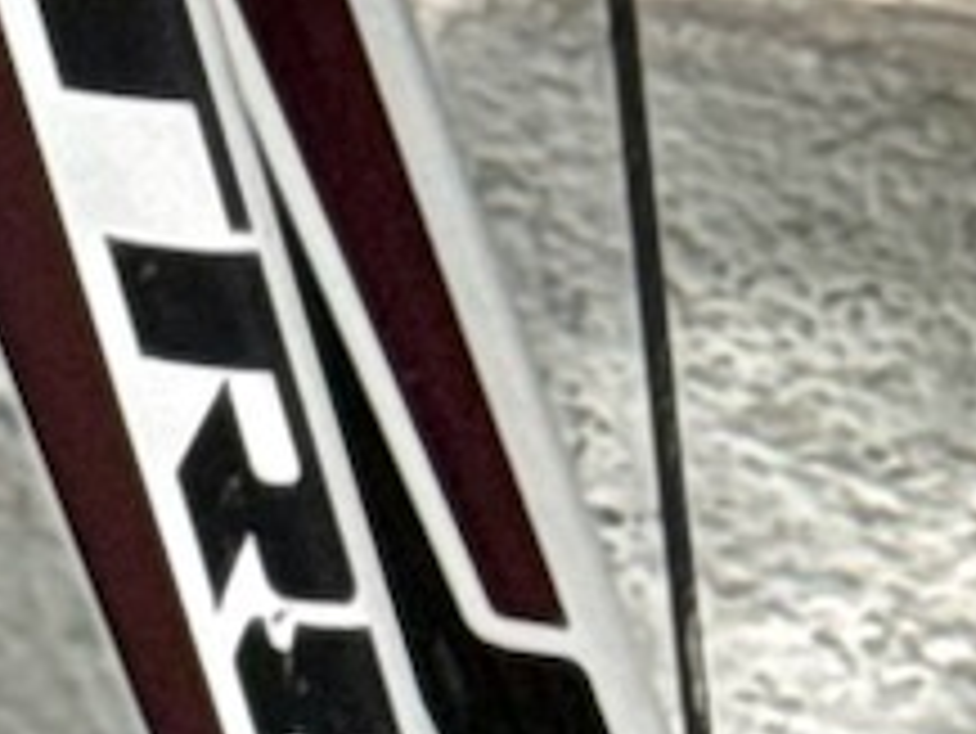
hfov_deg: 4.2
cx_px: -2033
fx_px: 12751
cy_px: -725
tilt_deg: -14.9
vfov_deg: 3.3
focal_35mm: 452
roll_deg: -2.8
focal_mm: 6.76
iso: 160
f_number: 1.78
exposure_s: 1/60
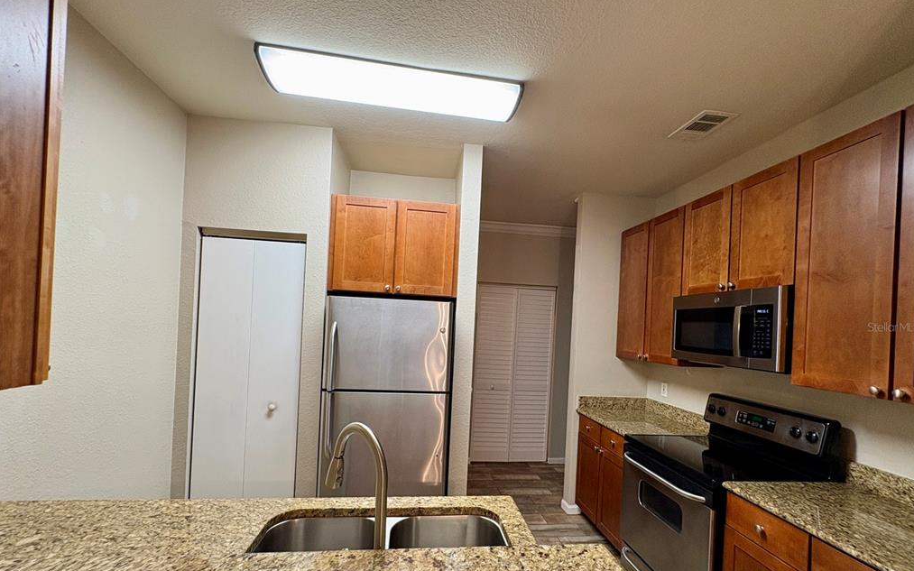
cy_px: 327
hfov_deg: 101.5
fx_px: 374
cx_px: 460
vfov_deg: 74.4
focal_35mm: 15
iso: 125
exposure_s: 1/60
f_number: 2.2
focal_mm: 2.22
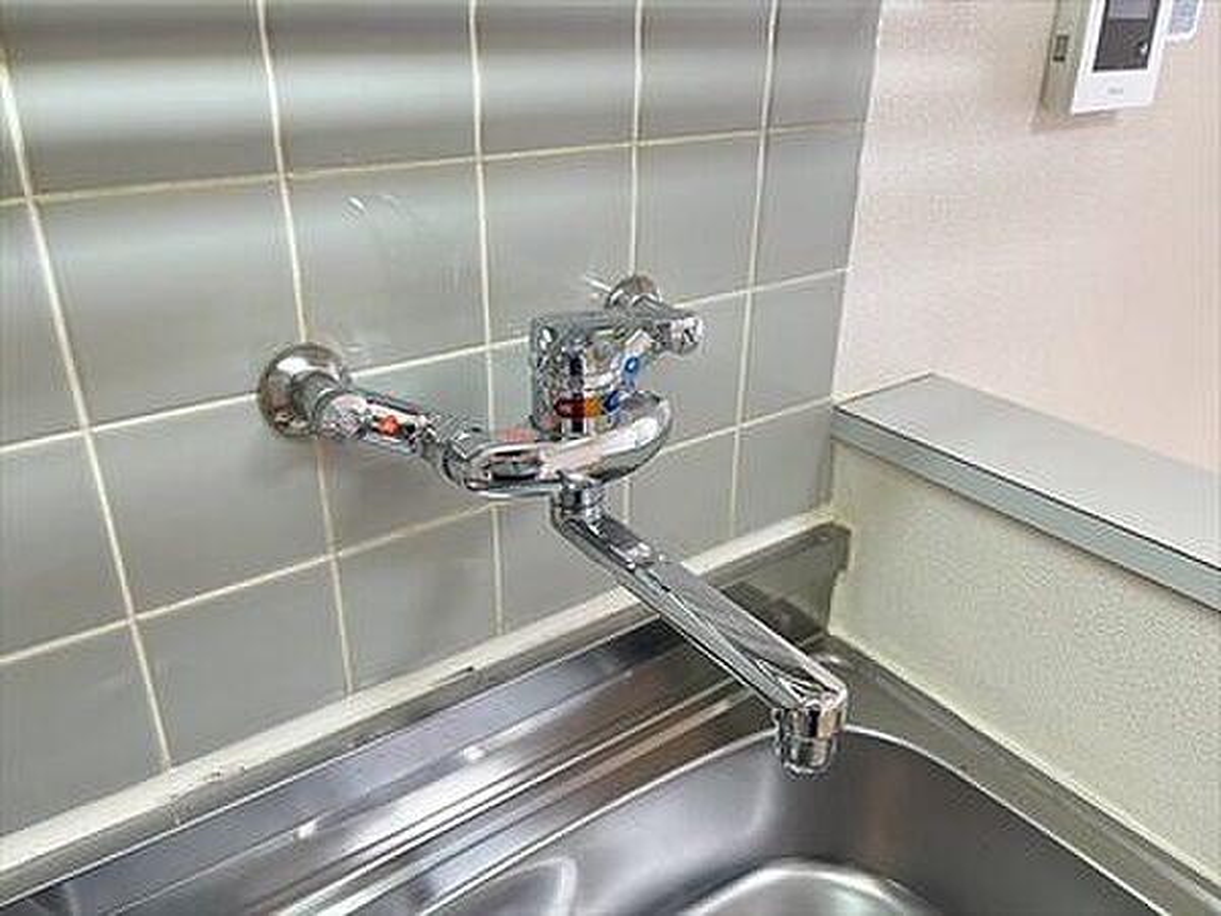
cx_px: 610
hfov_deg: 67.3
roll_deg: -0.3
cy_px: 458
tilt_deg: -27.4
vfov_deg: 53.1
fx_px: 917
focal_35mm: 26
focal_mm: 5.1
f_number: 1.6
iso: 125
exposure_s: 1/50
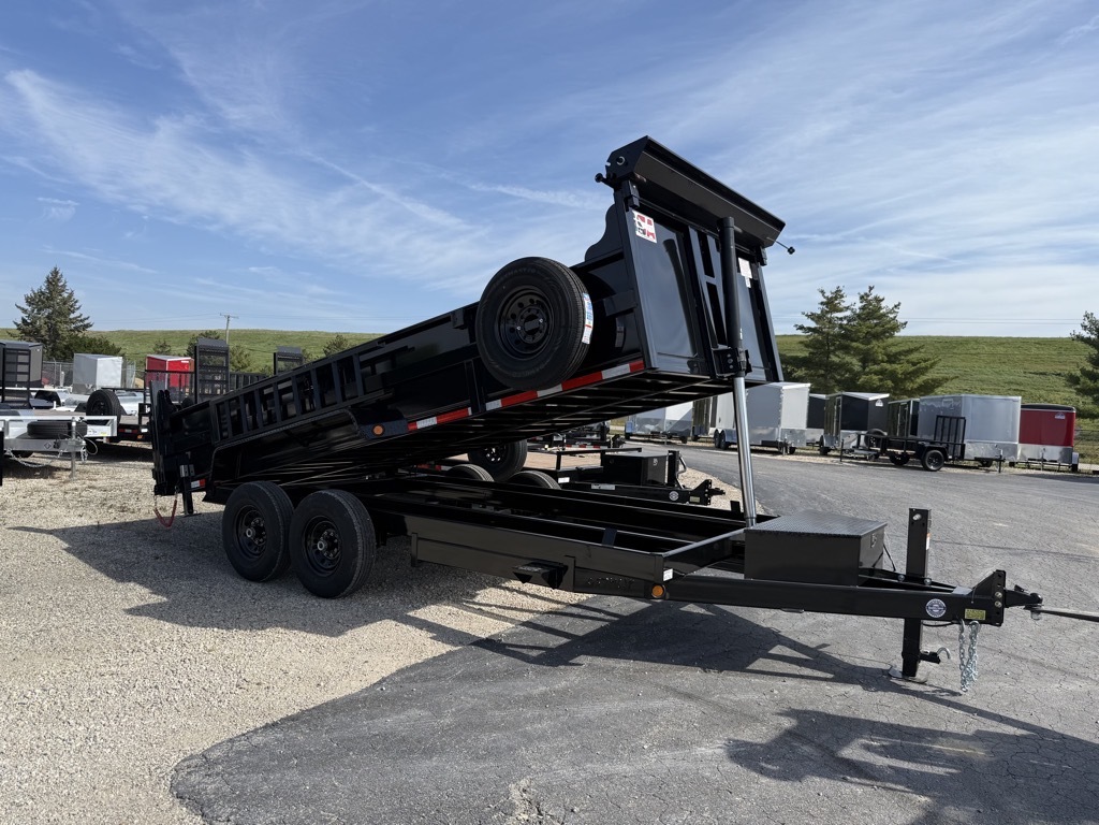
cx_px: 550
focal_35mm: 24
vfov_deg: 56.8
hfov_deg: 71.6
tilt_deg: -0.9
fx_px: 762
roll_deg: -2.4
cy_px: 412
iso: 80
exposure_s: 1/4405
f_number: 1.78
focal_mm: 6.76
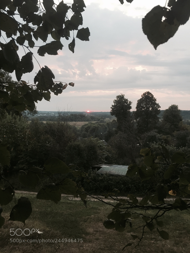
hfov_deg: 48.2
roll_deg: -0.3
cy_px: 126
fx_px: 212
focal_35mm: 29
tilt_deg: -2.9
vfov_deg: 61.7
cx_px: 95
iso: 32
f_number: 2.2
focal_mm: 4.15
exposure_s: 1/33
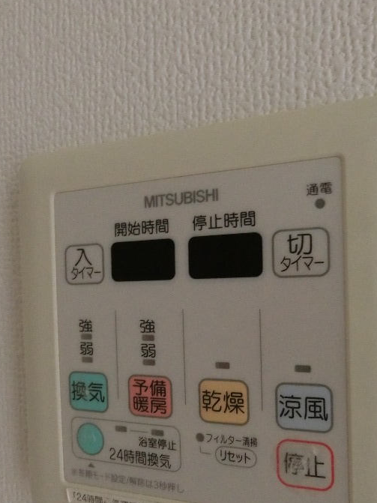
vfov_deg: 61.2
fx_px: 421
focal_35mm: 29
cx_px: 199
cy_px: 297
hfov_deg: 48.2
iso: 1000
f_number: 2.7
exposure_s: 1/30
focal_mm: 4.06
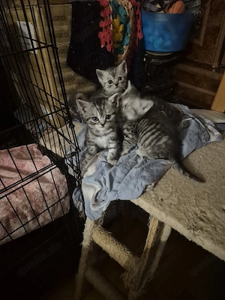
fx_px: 199
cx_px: 112
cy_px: 150
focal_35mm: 23
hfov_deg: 58.9
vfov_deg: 73.9
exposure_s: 1/20
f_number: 1.8
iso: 1600
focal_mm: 5.4
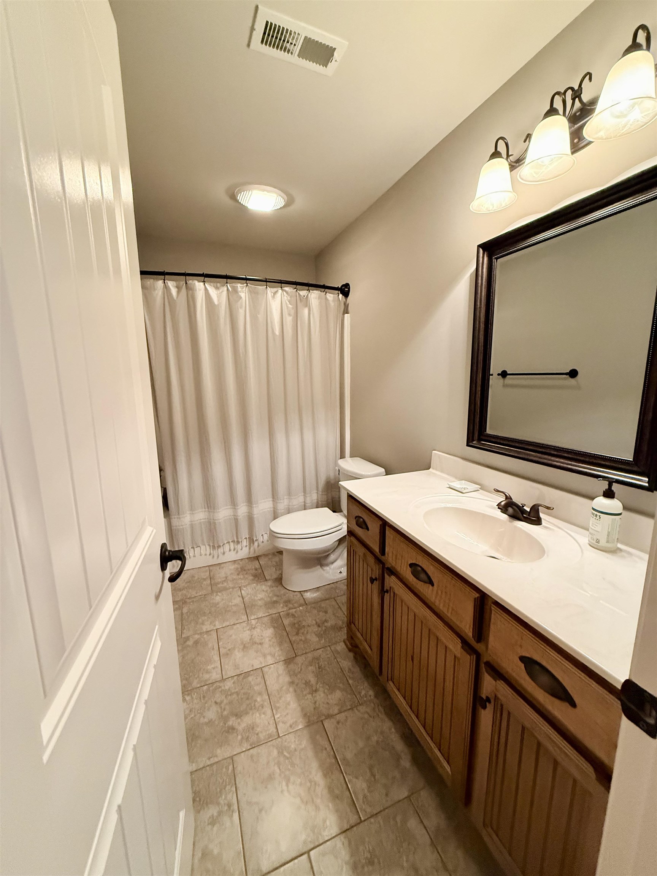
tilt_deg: -9.8
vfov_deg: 102.1
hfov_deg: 85.7
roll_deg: -0.3
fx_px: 354
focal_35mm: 14
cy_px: 438
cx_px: 328
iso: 640
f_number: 2.2
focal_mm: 2.22
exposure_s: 1/60
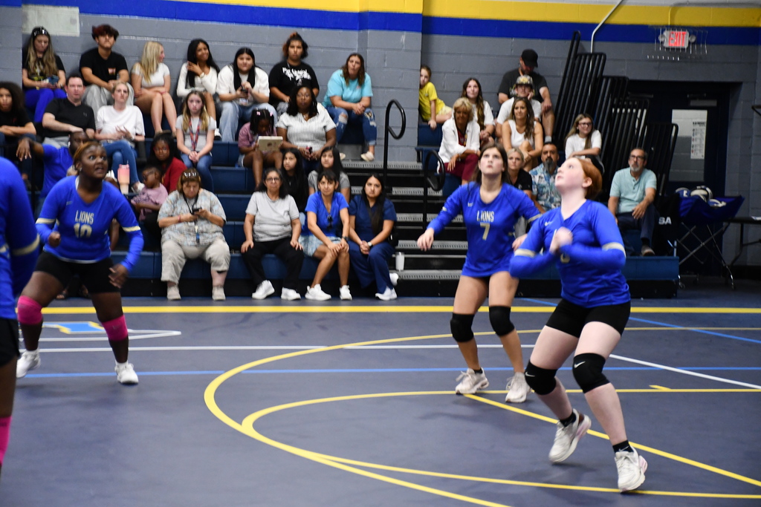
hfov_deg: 20.6
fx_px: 2093
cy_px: 254
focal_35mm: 99
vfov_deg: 13.8
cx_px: 380
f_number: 5
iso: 2800
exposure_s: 1/125
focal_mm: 66
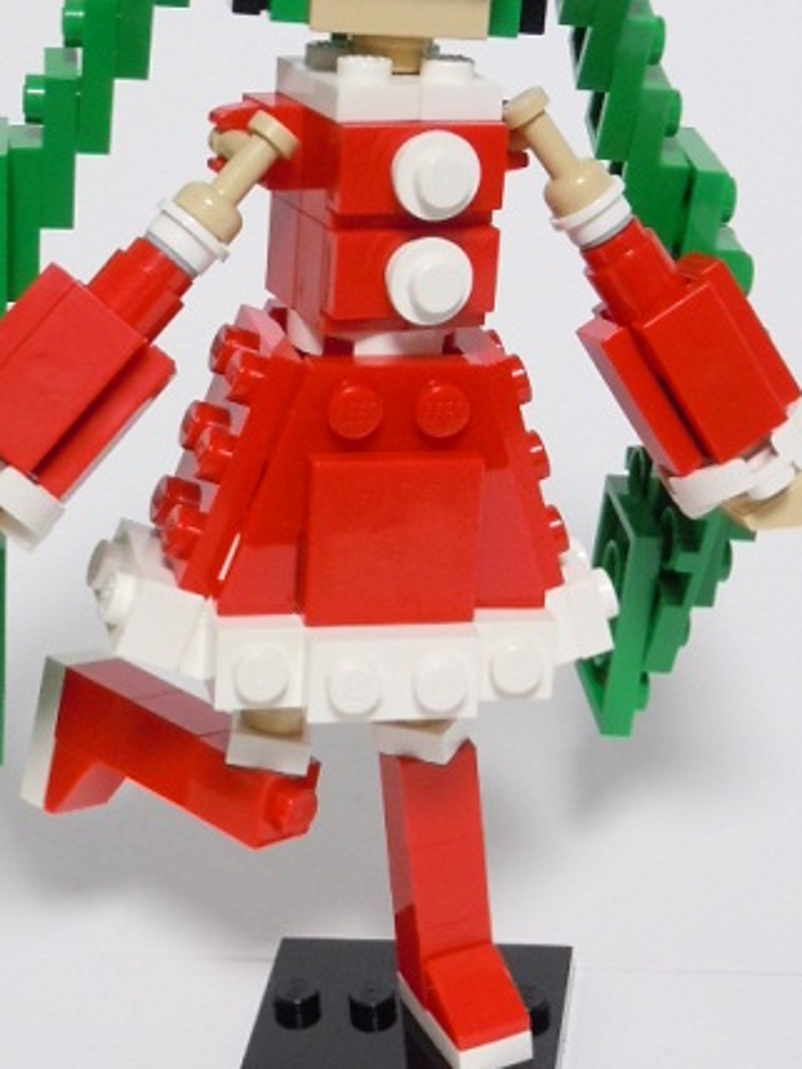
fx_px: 2564
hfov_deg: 17.8
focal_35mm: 83
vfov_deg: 23.4
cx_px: 360
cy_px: 306
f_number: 4.6
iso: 400
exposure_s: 1/6
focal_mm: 8.1
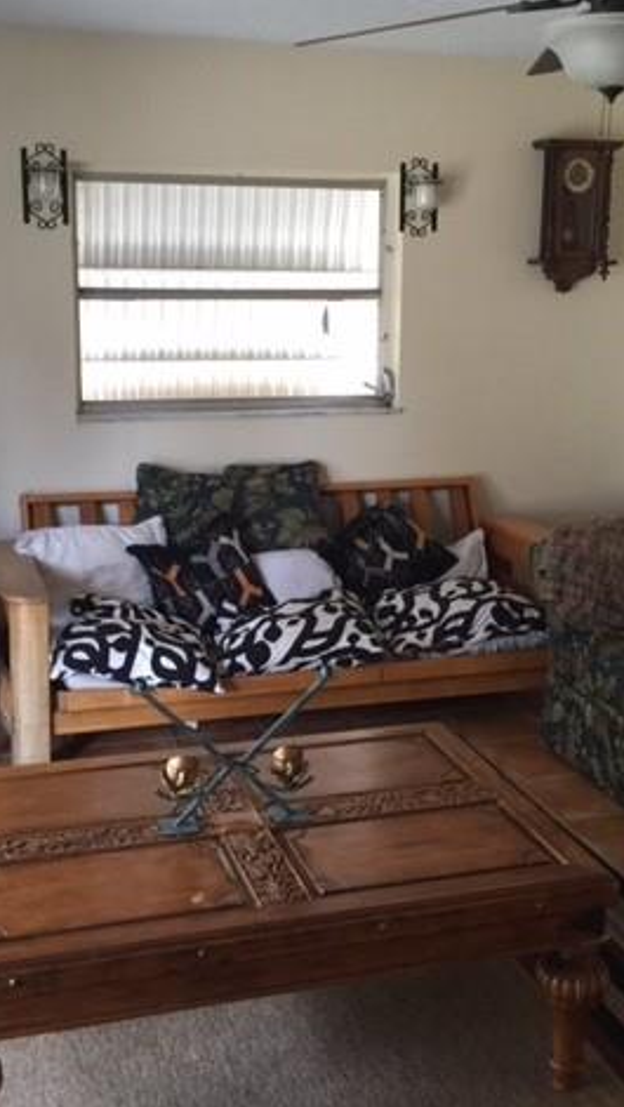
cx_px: 327
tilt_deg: -10.5
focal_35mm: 43
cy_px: 546
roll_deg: -1.3
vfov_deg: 47.3
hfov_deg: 27.8
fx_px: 1263
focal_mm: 4.15
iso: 100
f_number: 2.2
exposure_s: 1/15
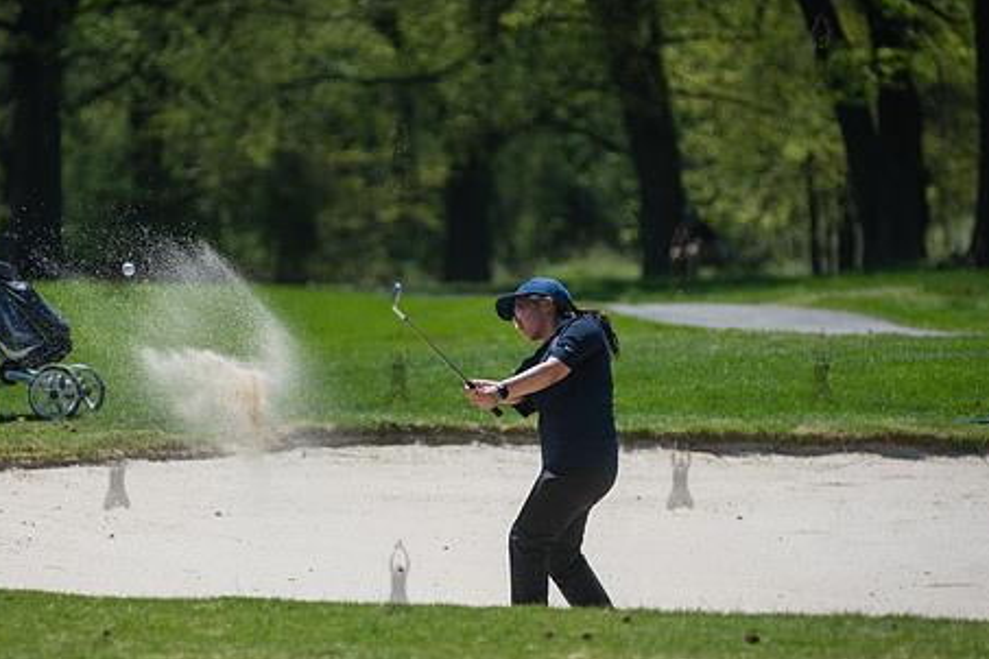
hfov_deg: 8.0
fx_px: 7032
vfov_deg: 5.4
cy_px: 366
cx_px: 397
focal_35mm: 256
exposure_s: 1/1600
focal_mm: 200
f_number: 3.5
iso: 100
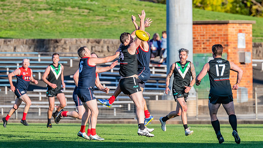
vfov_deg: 2.5
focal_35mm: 478
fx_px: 3332
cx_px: 121
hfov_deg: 4.5
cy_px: 54
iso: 800
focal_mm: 420
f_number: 6.3
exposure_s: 1/1600
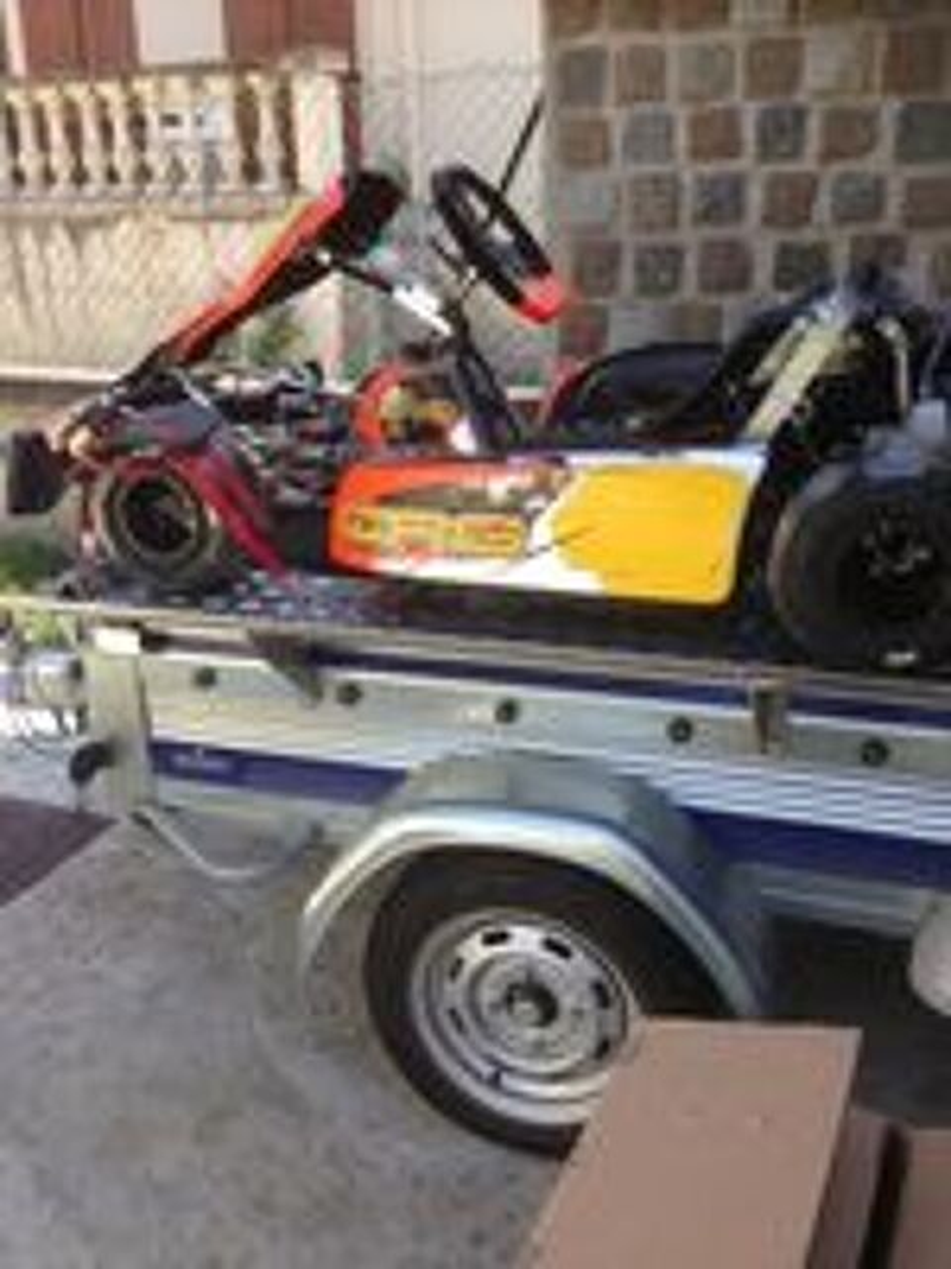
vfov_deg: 55.4
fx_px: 1209
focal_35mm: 33
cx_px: 476
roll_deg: +1.5
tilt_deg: -17.6
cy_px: 634
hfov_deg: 42.9
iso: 50
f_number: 2.4
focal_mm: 4.12
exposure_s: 1/313
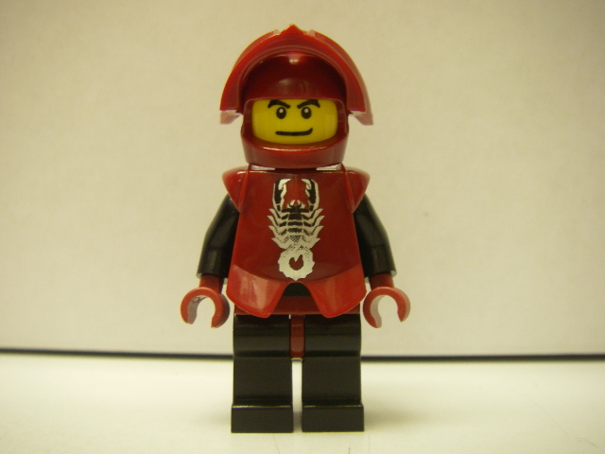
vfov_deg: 37.7
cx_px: 302
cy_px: 227
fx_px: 664
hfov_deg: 49.0
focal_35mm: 38
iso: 160
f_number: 3.3
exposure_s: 1/6
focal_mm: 6.3
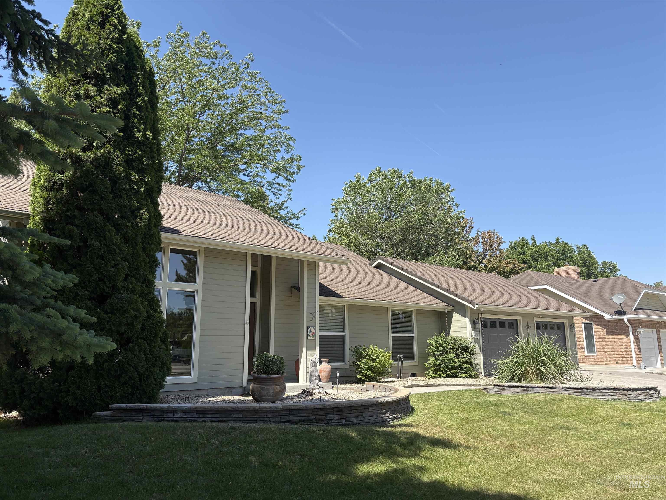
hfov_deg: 67.3
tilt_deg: +12.2
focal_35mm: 26
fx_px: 500
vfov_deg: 53.1
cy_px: 250
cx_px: 333
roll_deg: +2.4
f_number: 1.6
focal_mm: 5.96
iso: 50
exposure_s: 1/1901
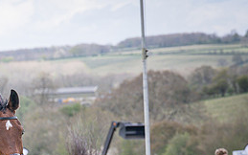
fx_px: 2961
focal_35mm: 438
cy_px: 192
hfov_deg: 4.8
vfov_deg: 3.0
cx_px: -20
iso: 400
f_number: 5
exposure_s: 1/1000
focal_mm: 110
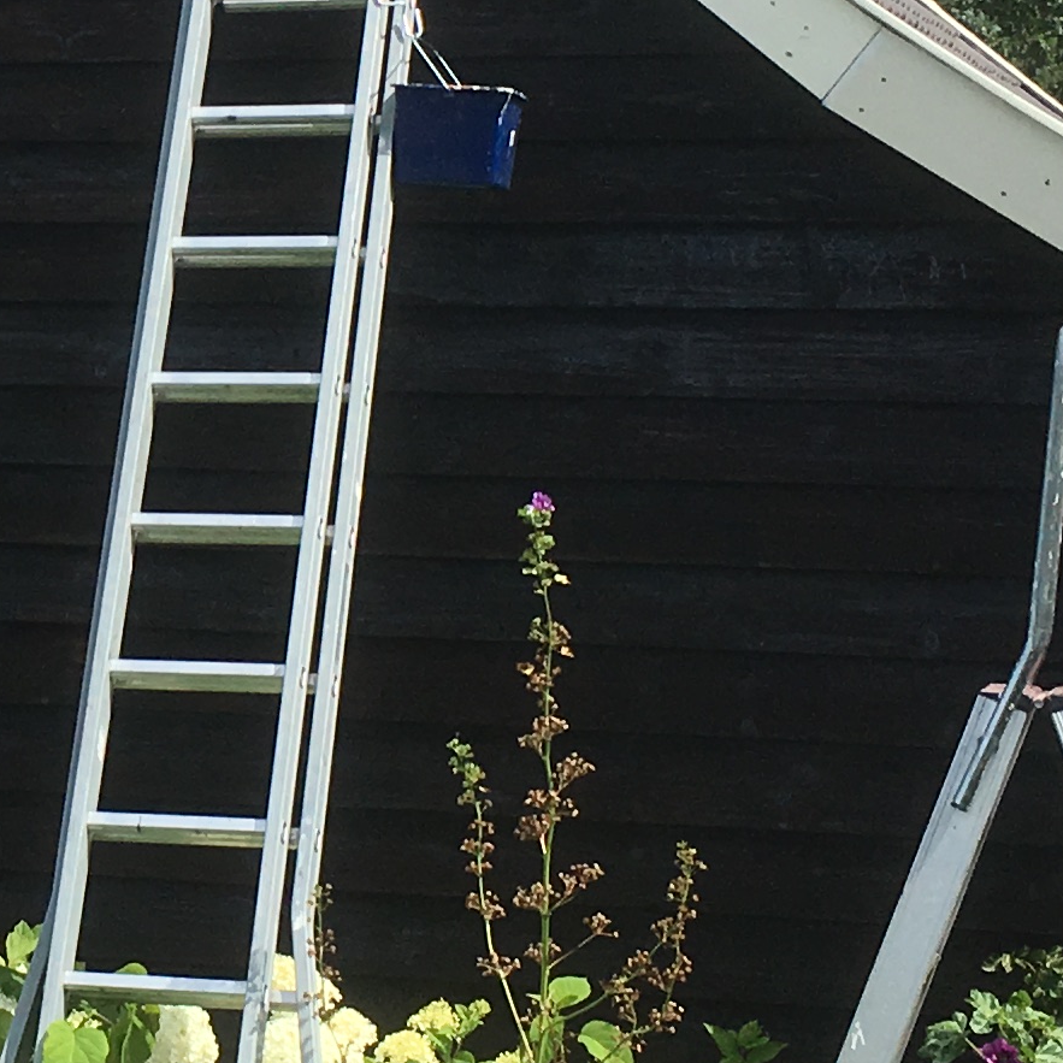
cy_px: 253
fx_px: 4065
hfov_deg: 14.4
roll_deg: +0.3
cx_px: -248
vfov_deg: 14.8
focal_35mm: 117
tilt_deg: -0.8
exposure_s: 1/1399
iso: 25
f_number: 2.2
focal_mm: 4.15
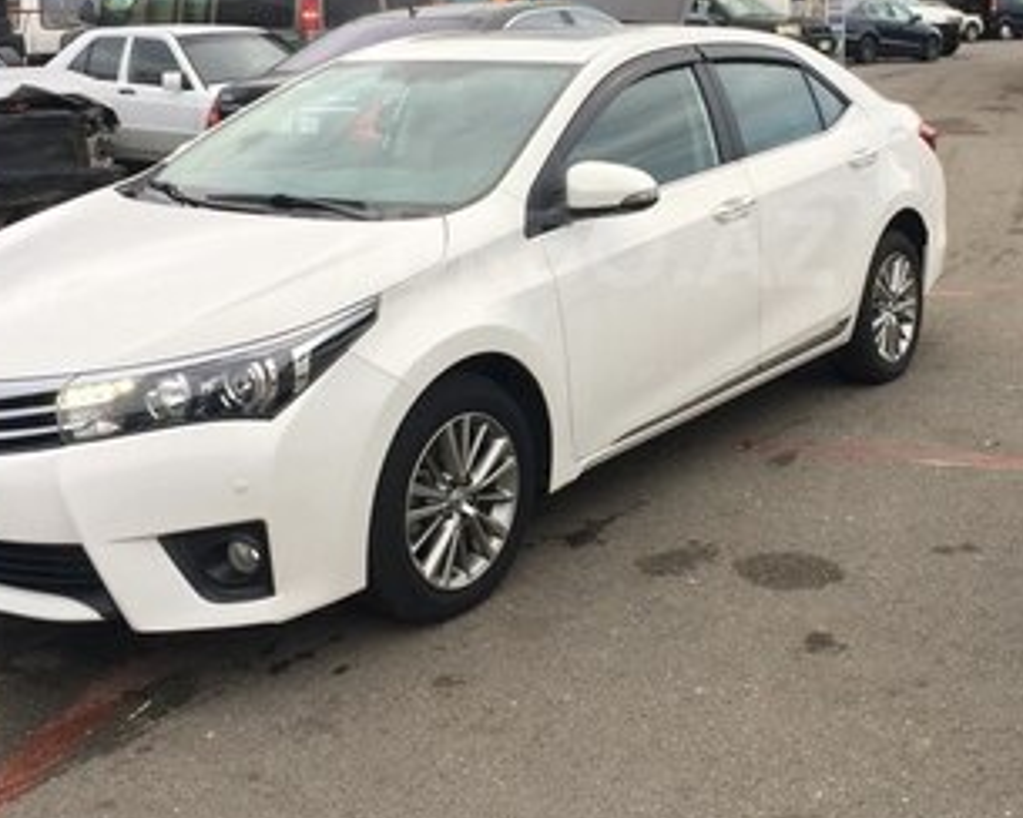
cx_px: 577
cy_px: 248
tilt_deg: -9.9
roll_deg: +1.0
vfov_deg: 32.4
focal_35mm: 46
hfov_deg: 40.3
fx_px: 1393
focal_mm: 4.15
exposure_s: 1/50
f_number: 2.2
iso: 50
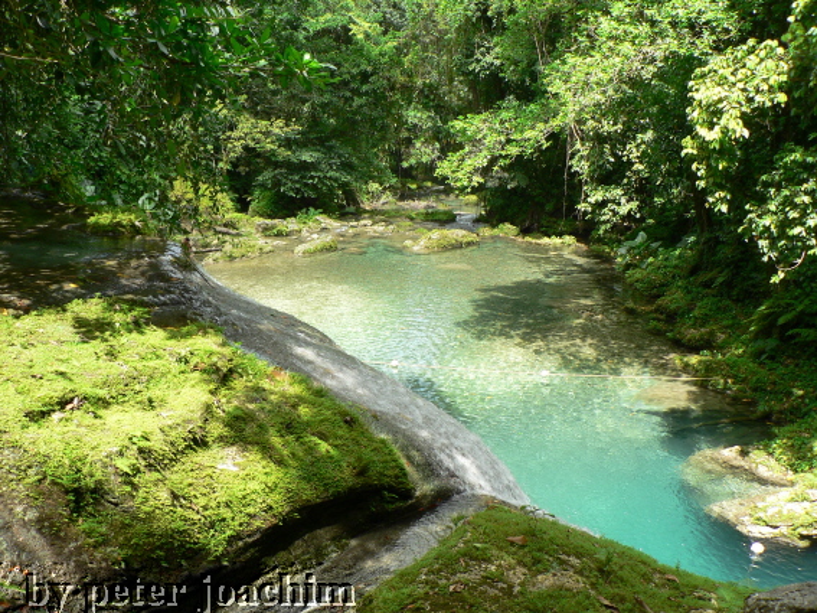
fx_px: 826
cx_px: 408
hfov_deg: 52.6
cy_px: 306
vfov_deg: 40.7
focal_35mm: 35
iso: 64
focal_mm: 6
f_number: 4
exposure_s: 1/100
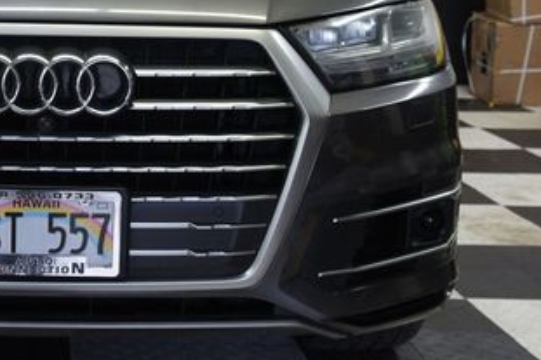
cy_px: 87
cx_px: 43
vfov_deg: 18.3
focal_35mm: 74
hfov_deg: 26.4
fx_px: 1111
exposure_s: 1/40
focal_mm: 24
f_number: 4
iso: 400
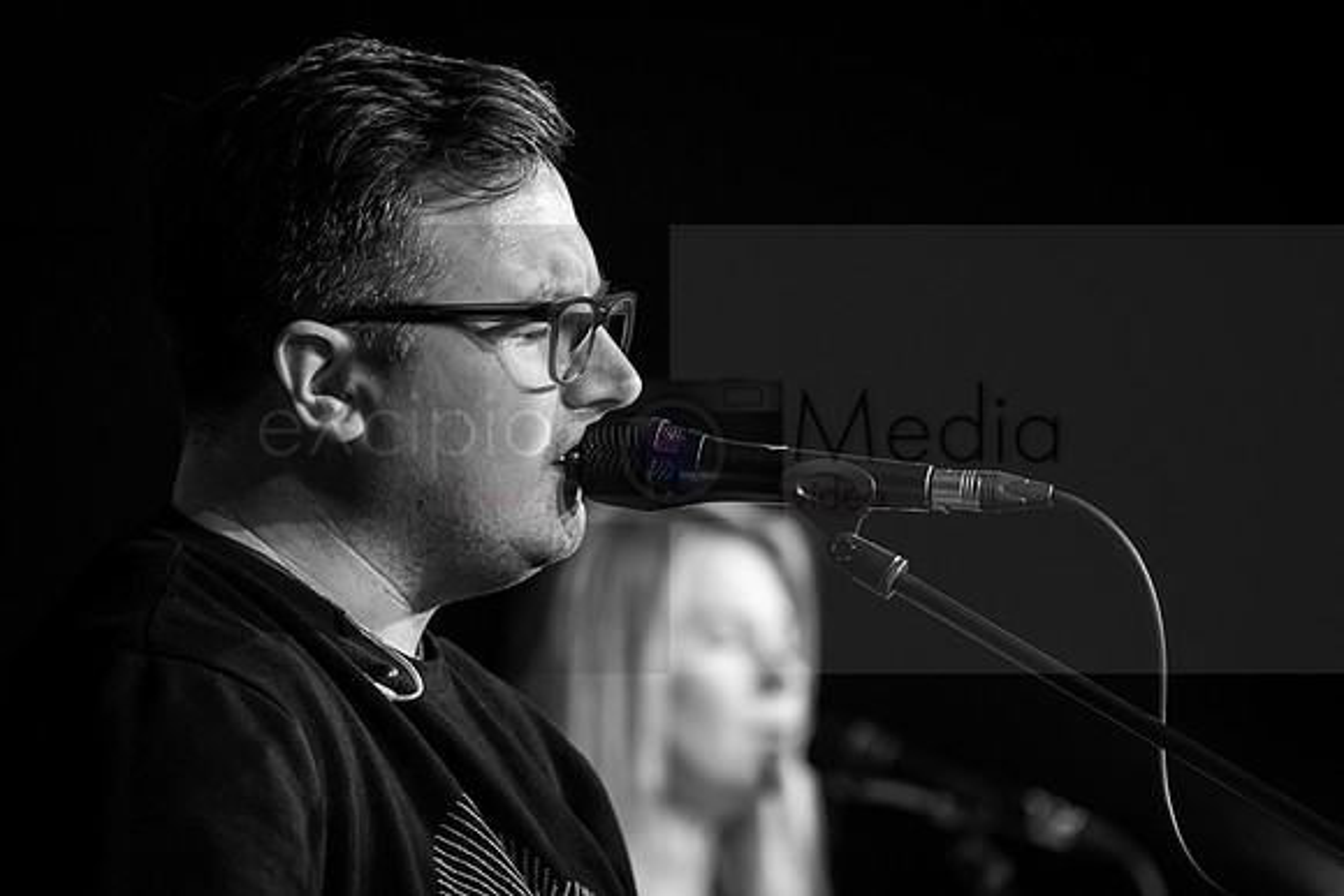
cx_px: 672
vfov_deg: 4.3
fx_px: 11986
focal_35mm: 321
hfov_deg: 6.4
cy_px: 448
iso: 2000
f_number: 5.6
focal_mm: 321
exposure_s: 1/125
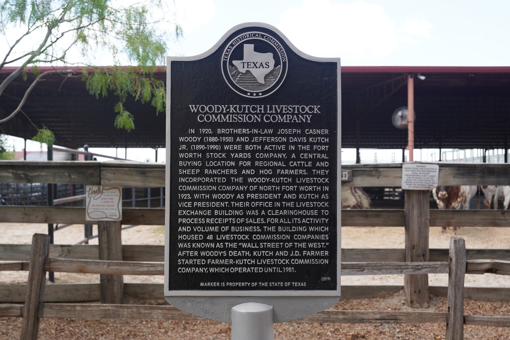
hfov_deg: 47.4
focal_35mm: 41
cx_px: 255
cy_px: 170
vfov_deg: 32.6
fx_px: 581
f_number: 8
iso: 160
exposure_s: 1/100
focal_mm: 41
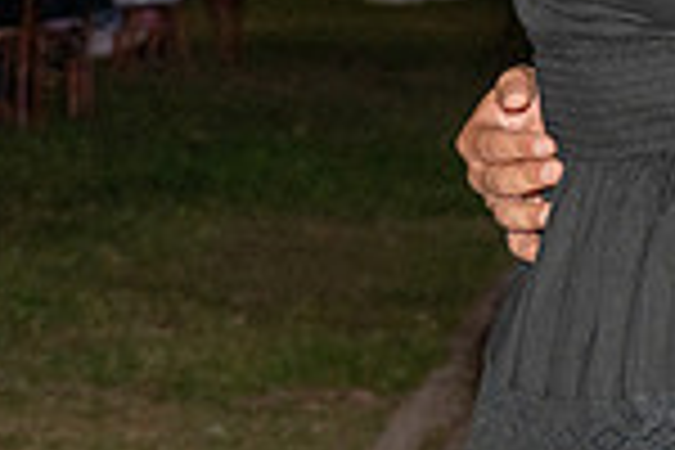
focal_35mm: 212
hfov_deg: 9.4
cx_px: 1094
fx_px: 3975
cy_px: -245
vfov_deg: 6.4
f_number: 5.6
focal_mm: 55
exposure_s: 1/200
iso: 2000
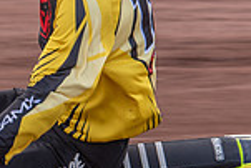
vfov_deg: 1.9
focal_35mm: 740
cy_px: 142
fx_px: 5164
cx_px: -23
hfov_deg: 2.8
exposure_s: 1/200
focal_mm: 160
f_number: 6.3
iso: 160
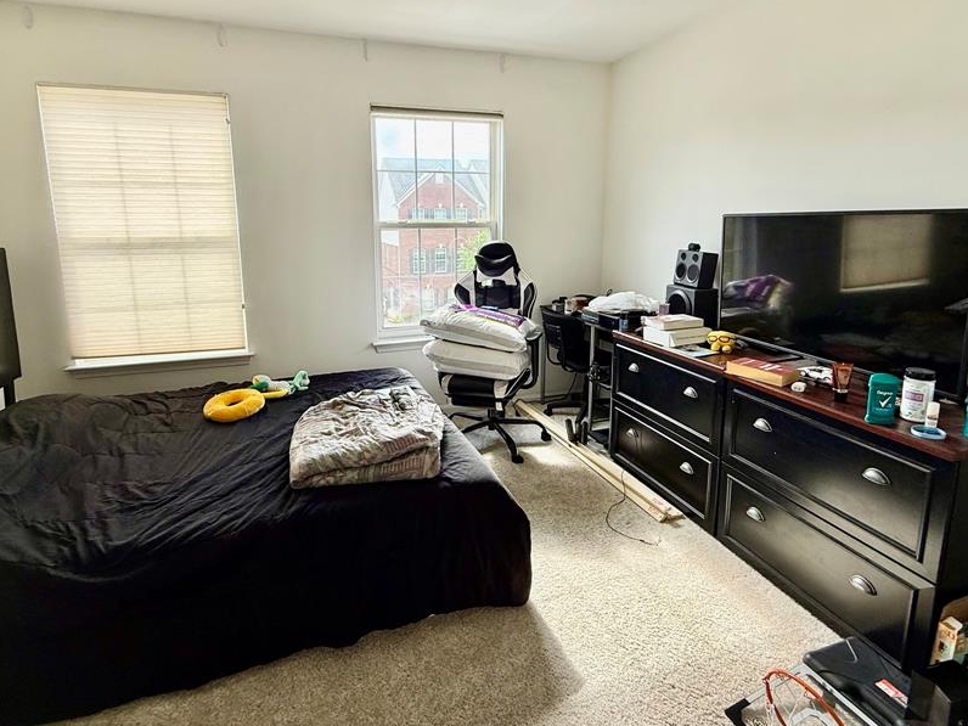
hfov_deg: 87.7
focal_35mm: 18
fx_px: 503
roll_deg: +0.1
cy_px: 306
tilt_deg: -9.7
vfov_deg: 71.1
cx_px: 465
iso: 50
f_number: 2.2
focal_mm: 2.22
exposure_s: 1/185
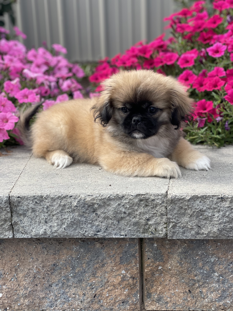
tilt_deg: -14.3
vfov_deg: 36.8
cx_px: 116
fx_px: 467
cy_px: 156
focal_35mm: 52
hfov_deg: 28.0
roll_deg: +2.6
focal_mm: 6
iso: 32
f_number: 2
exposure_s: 1/648
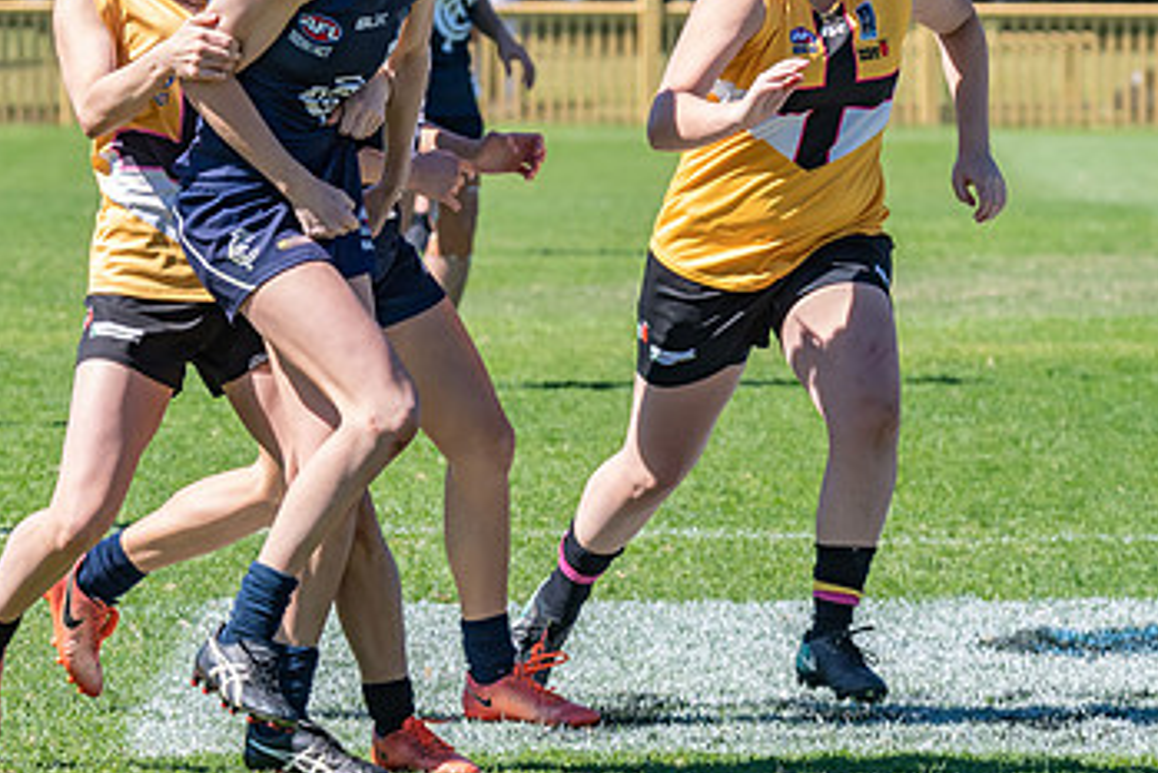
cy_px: 247
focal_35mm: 624
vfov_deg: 2.2
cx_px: 342
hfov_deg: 3.3
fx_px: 20079
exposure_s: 1/800
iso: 800
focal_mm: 250
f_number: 10
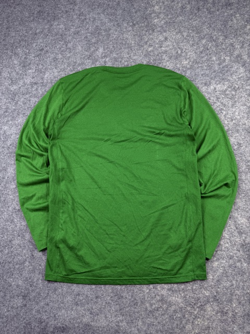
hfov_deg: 56.8
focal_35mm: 24
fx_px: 231
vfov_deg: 71.6
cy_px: 167
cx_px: 125
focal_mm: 6.76
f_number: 1.78
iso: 50
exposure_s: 1/127
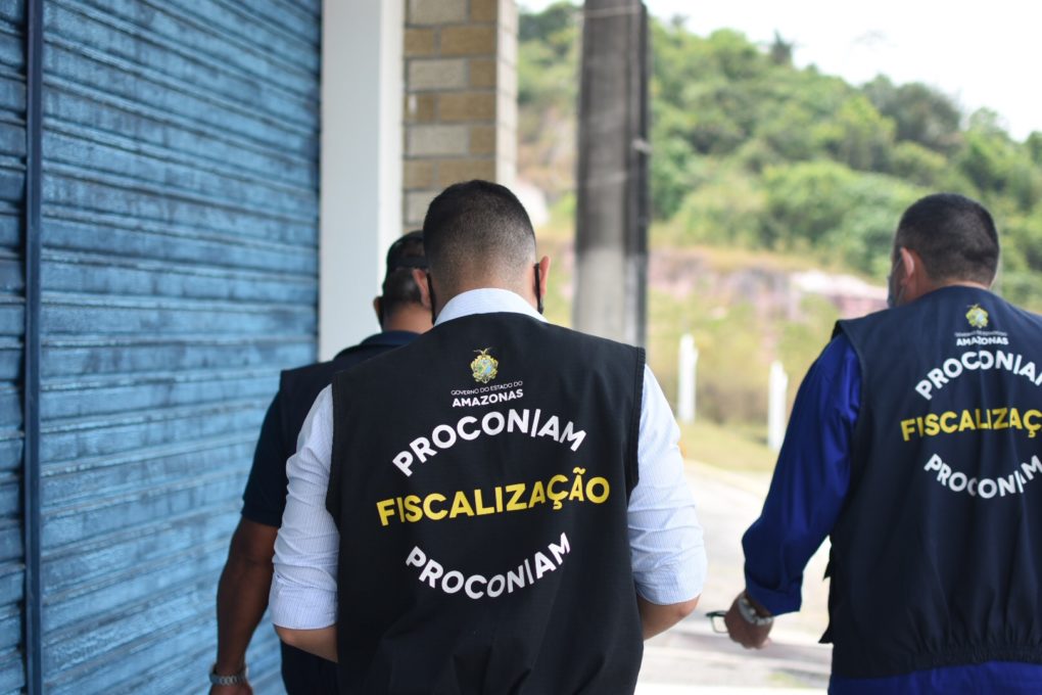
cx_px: 521
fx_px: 1519
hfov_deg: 37.9
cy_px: 348
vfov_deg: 25.8
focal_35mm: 52
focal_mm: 35
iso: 100
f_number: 1.8
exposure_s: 1/1250
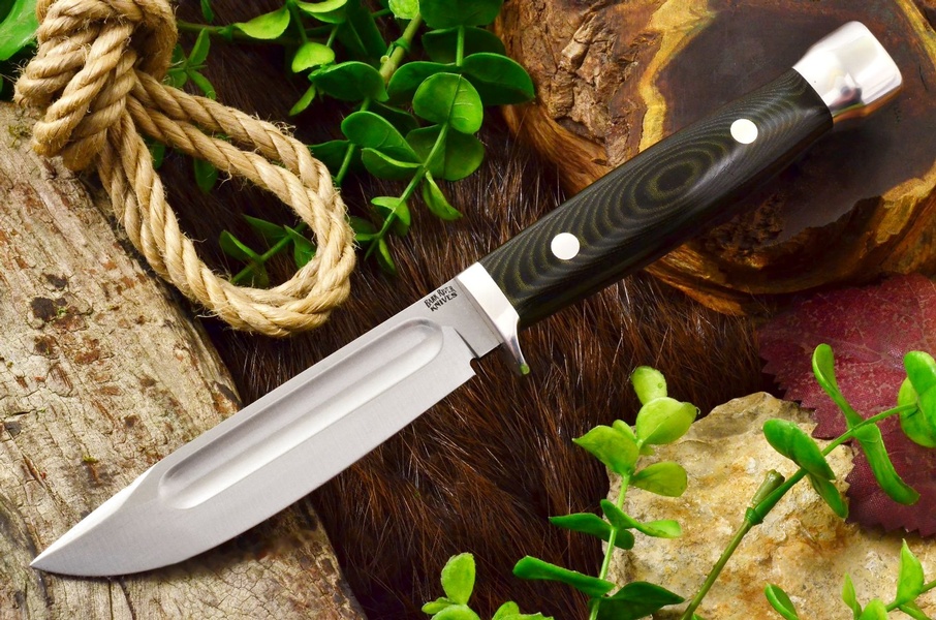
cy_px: 310
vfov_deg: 15.1
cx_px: 468
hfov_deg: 22.7
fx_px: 2335
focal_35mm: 90
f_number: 20
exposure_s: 1/2.5
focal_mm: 60
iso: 1600
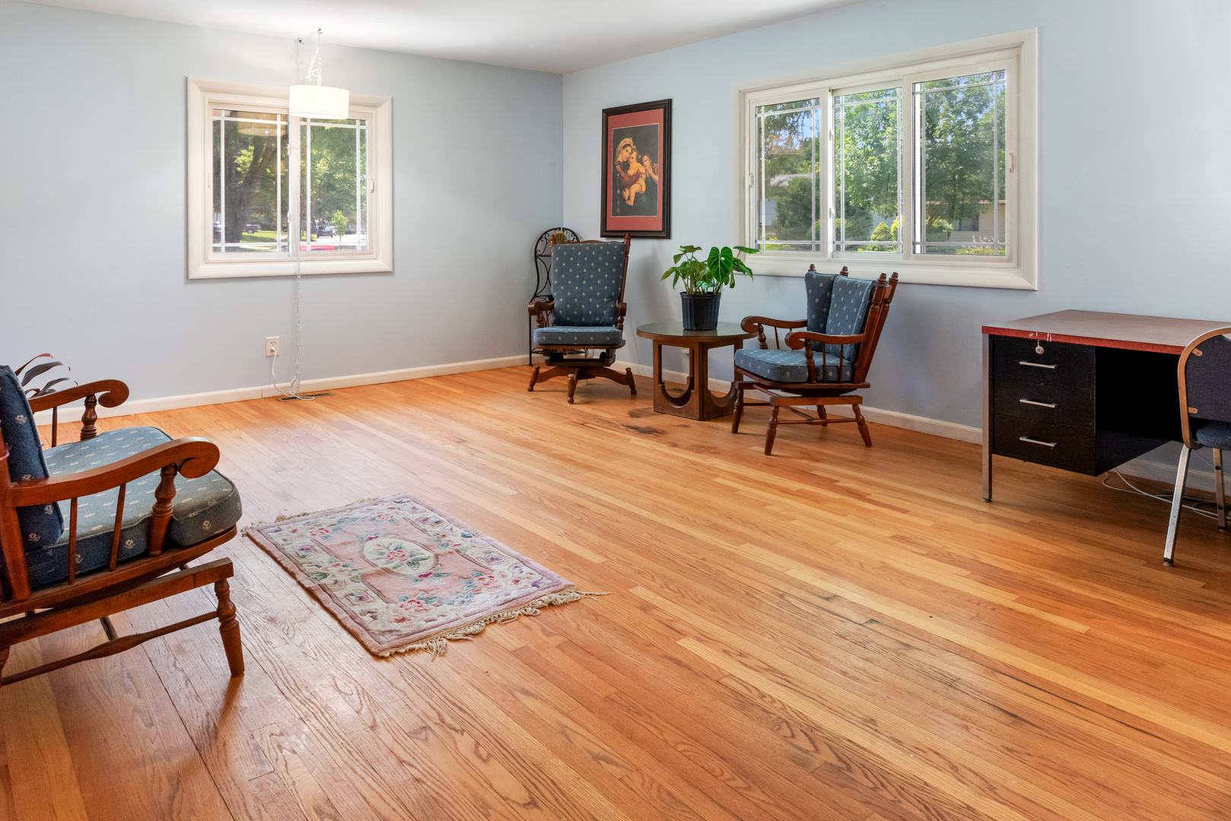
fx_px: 821
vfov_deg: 53.2
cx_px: 616
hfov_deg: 73.7
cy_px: 410
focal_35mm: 24
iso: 1600
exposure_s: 1/40
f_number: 10
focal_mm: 24
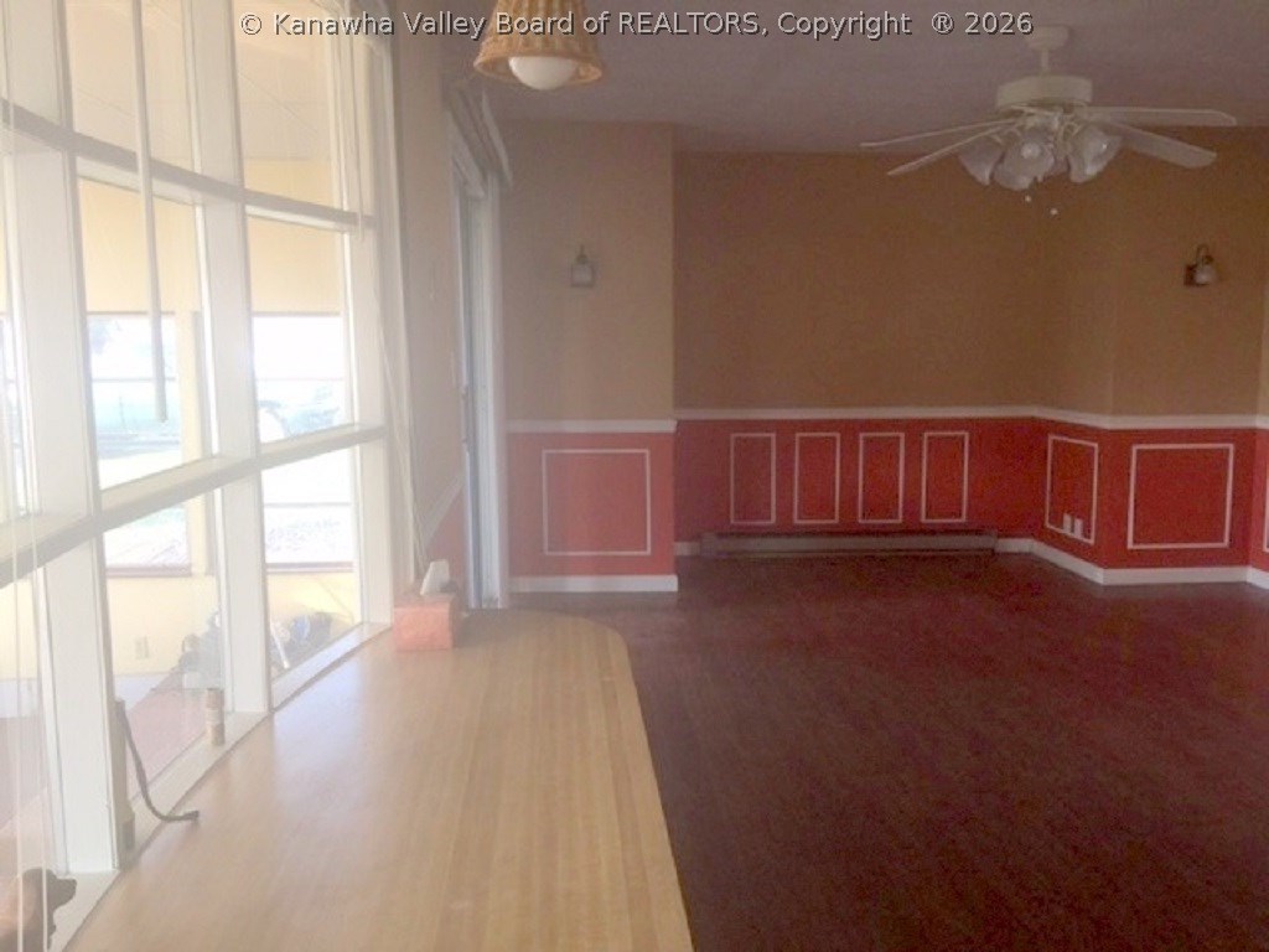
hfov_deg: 61.7
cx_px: 634
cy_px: 476
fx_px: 1063
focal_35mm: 29
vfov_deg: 48.2
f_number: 2.2
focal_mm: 4.15
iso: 32
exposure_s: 1/15
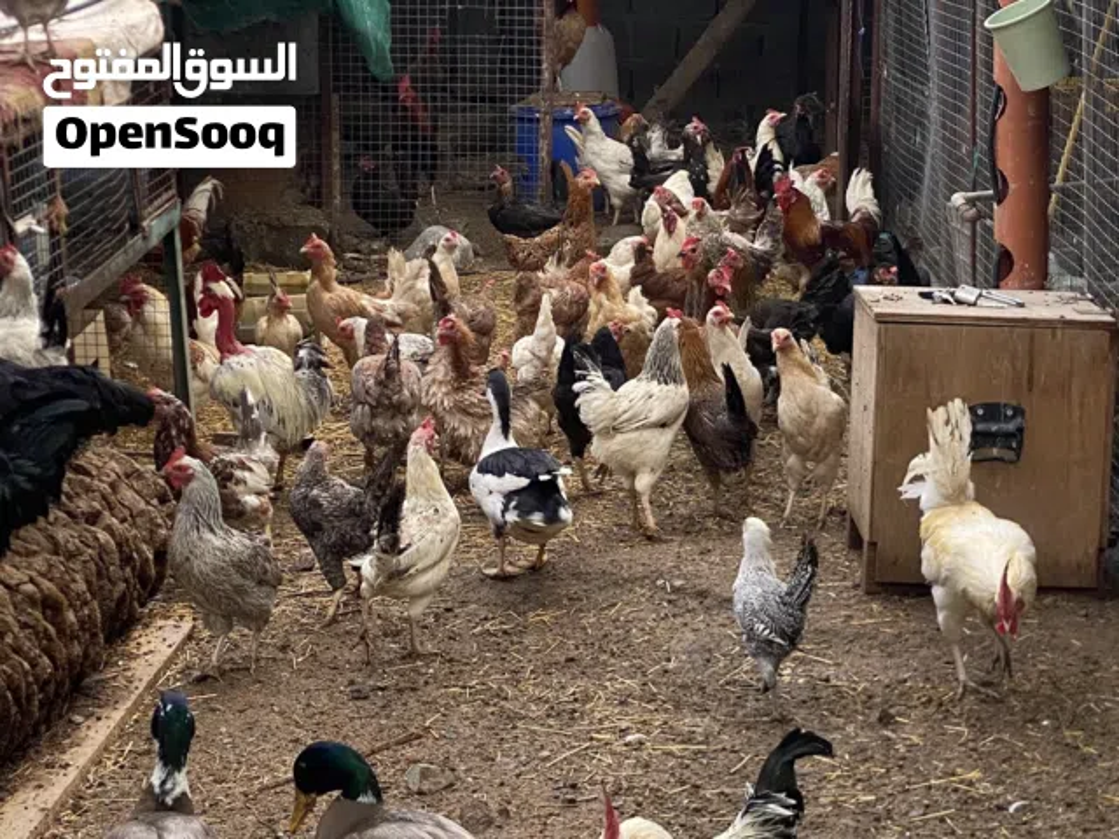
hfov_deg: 36.8
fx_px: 1681
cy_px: 420
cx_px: 560
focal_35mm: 52
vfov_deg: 28.0
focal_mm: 6
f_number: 2
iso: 20
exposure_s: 1/298
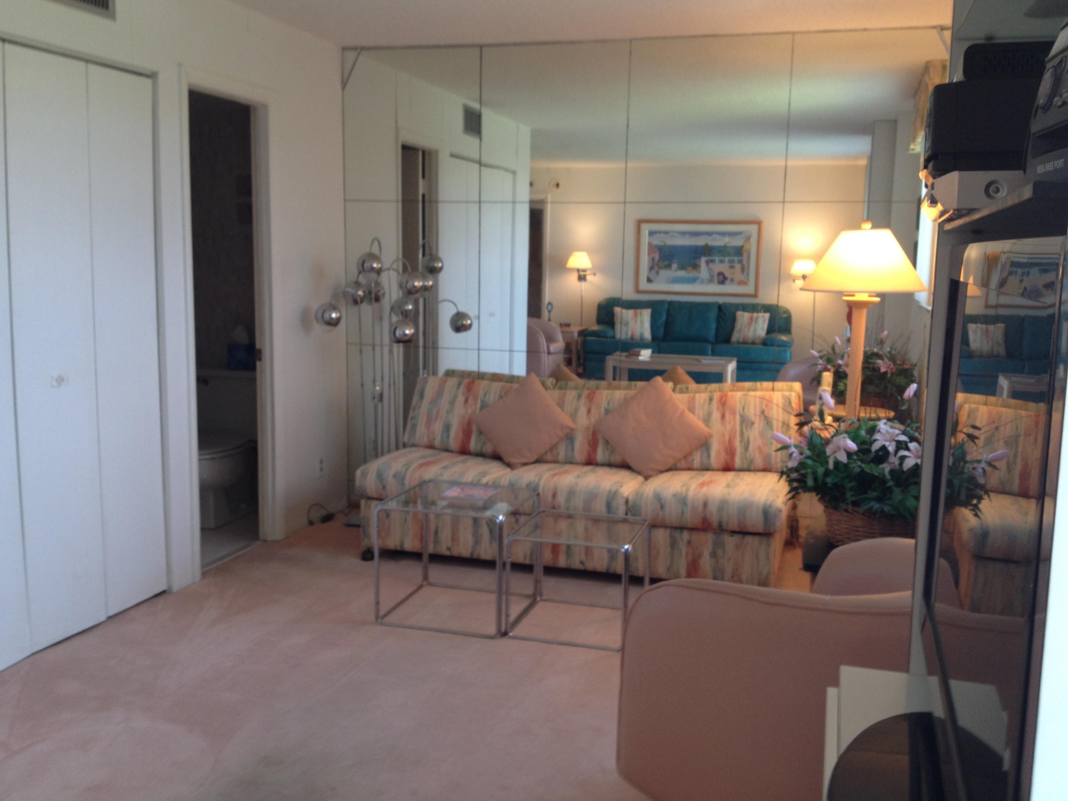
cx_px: 534
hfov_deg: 52.6
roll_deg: -2.6
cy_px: 400
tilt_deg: -10.9
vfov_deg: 40.7
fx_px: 1080
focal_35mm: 35
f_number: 2.4
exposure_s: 1/30
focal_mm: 4.28
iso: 50
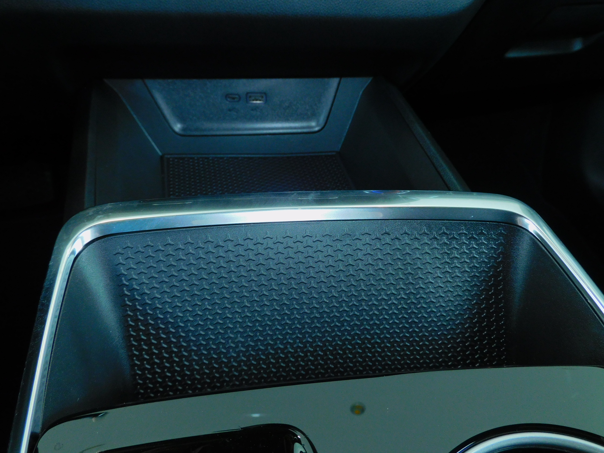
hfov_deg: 71.6
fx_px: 419
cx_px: 302
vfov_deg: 56.8
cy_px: 226
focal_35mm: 24
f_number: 3.3
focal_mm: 4.3
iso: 200
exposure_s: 1/30
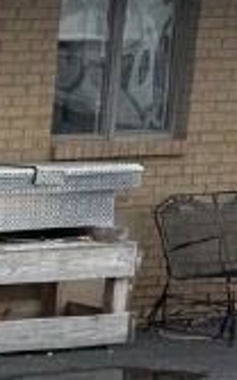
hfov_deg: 8.0
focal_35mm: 122
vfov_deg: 16.7
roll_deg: +1.8
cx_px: -615
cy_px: 394
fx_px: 1264
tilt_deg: -12.1
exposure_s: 1/2053
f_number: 1.78
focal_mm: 6.76
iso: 80
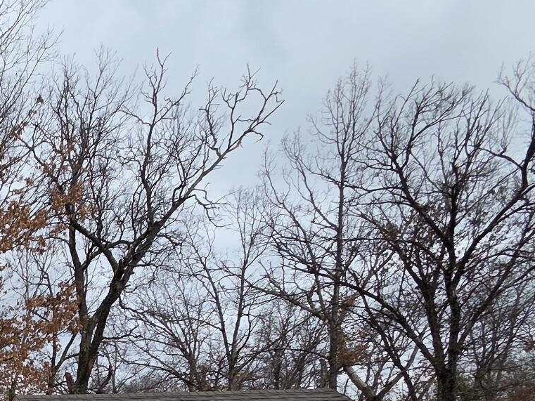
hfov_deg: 29.7
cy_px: 585
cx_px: -246
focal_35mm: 41
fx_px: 634
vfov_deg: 26.5
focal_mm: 2.2
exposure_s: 1/2000
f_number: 2.2
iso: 50
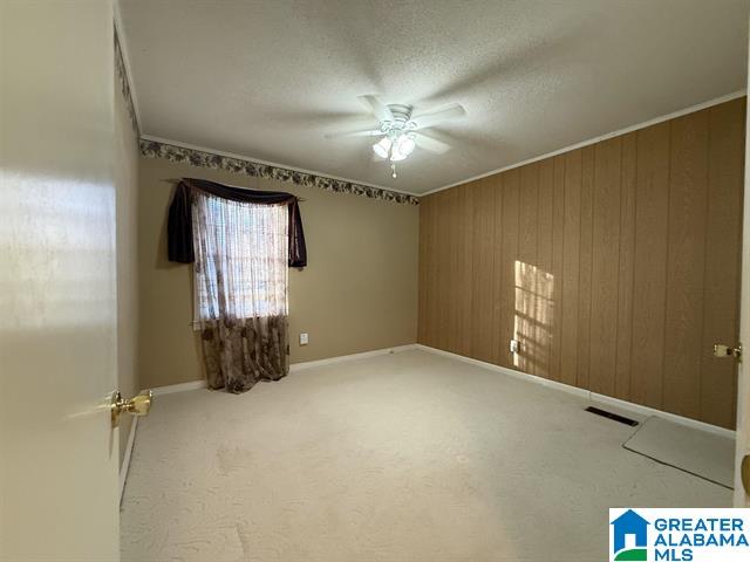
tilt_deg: -0.1
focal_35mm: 14
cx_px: 375
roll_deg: -0.2
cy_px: 281
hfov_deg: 102.1
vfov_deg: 85.7
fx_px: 303
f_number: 2.2
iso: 500
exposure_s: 1/60
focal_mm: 2.22
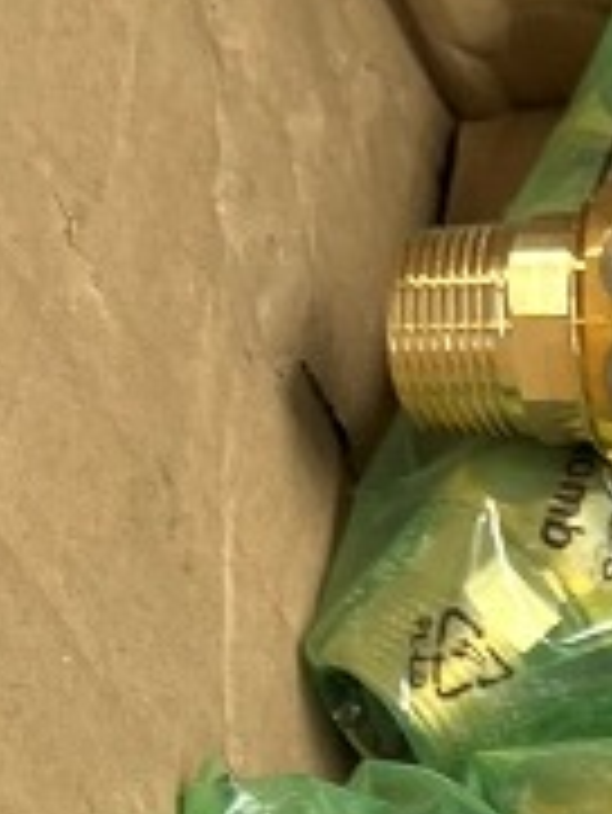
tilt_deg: -63.7
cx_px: 976
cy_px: 1381
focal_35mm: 147
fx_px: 3461
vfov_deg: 12.5
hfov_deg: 9.7
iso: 100
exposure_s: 1/100
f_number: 1.6
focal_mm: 5.1
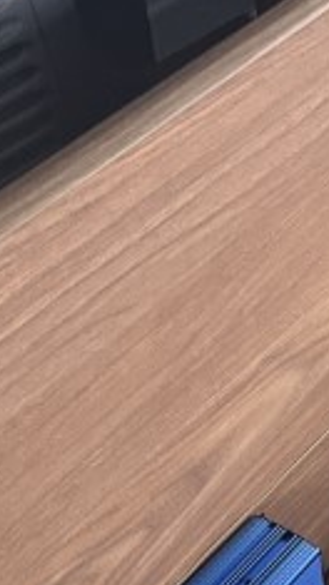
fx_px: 1195
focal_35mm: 77
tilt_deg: -52.1
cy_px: 568
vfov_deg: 26.3
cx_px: 501
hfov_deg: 14.6
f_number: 1.6
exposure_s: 1/60
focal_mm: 5.1
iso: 200
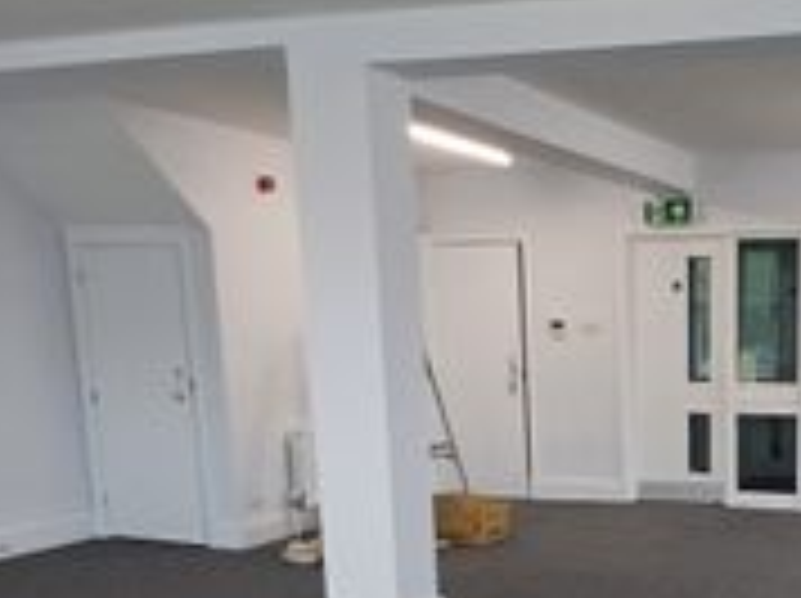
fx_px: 832
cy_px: 567
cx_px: 720
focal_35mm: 36
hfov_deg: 46.4
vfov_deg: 36.4
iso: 80
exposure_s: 1/100
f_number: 2.2
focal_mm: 1.64
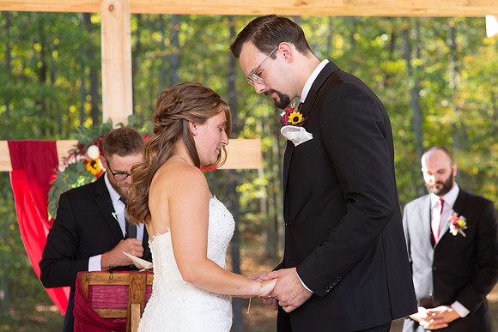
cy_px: 174
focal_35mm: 104
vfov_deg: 13.2
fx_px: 1438
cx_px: 298
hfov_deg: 19.6
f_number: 4.5
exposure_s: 1/400
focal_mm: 85
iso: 500
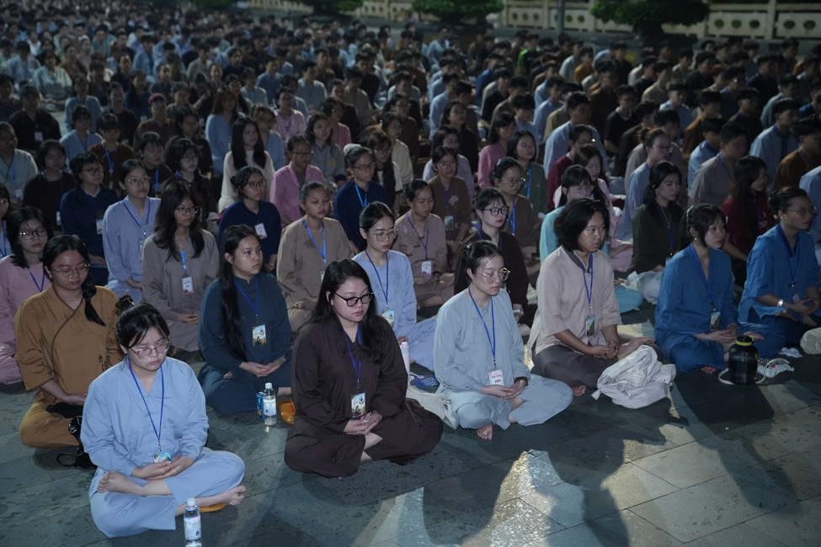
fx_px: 1072
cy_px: 274
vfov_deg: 28.6
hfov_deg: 41.9
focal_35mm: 47
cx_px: 410
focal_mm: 47
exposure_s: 1/160
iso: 5000
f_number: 2.8
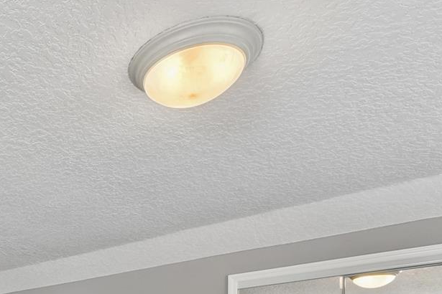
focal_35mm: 39
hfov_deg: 40.4
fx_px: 479
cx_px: -40
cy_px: 380
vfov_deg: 28.3
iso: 100
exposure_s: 1/2
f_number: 8
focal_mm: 10
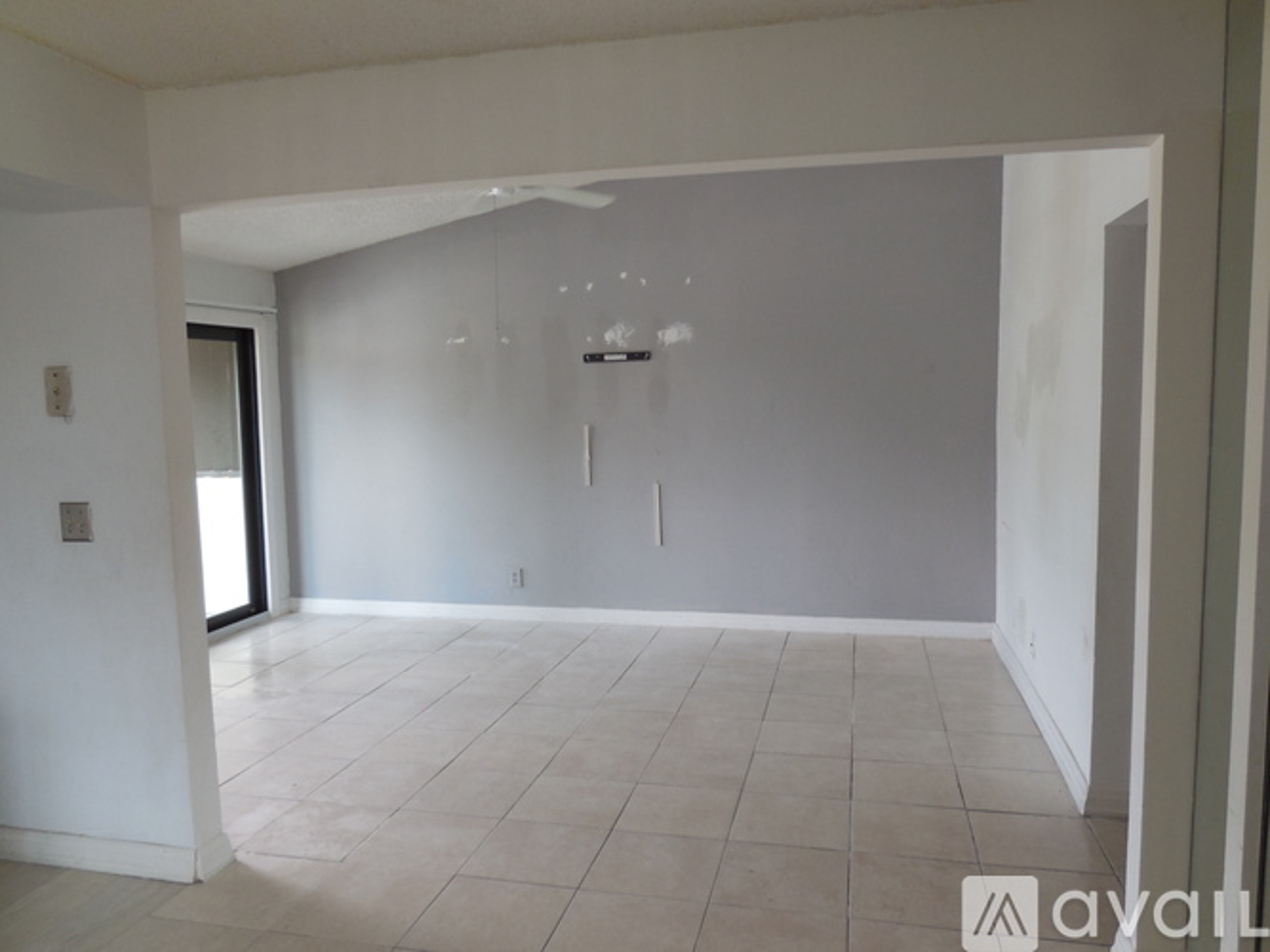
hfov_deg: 69.4
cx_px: 635
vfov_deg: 54.9
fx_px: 917
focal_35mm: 25
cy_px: 476
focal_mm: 4.5
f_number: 3.1
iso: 125
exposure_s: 1/40
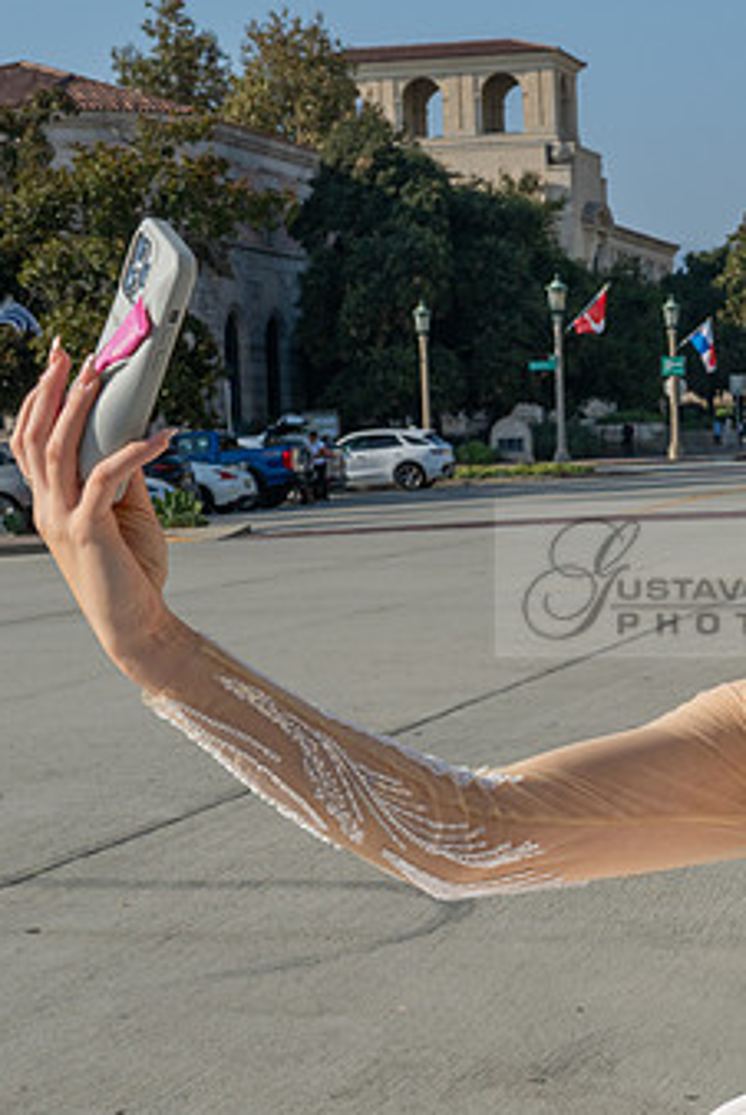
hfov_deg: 14.0
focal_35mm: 96
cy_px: 579
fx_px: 2978
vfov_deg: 21.2
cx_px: 782
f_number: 18
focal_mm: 56
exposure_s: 1/200
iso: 200
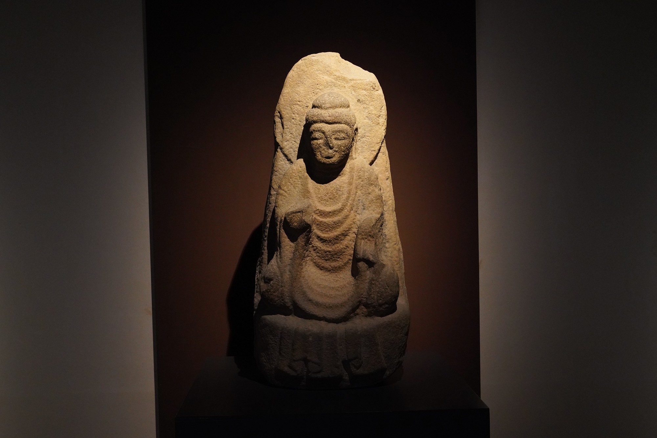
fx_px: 785
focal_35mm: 43
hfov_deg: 45.4
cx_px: 328
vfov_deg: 31.2
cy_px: 219
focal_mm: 43
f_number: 5.6
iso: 6400
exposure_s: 1/100
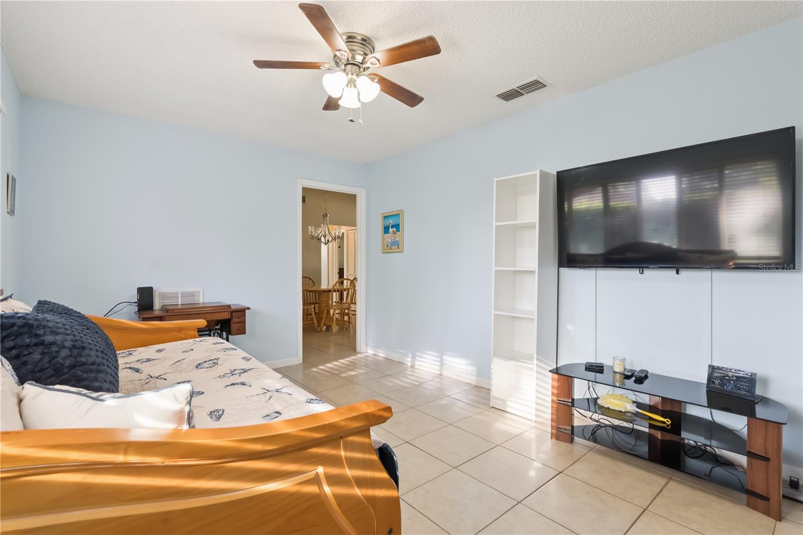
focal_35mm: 16
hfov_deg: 96.7
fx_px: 357
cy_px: 268
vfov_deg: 73.7
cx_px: 402
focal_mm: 16
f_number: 10
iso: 800
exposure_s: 1/15
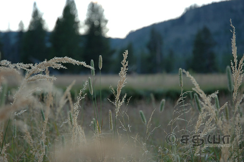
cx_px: 122
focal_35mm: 90
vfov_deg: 15.2
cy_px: 81
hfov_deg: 22.6
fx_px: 610
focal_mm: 60
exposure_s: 1/80
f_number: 4.5
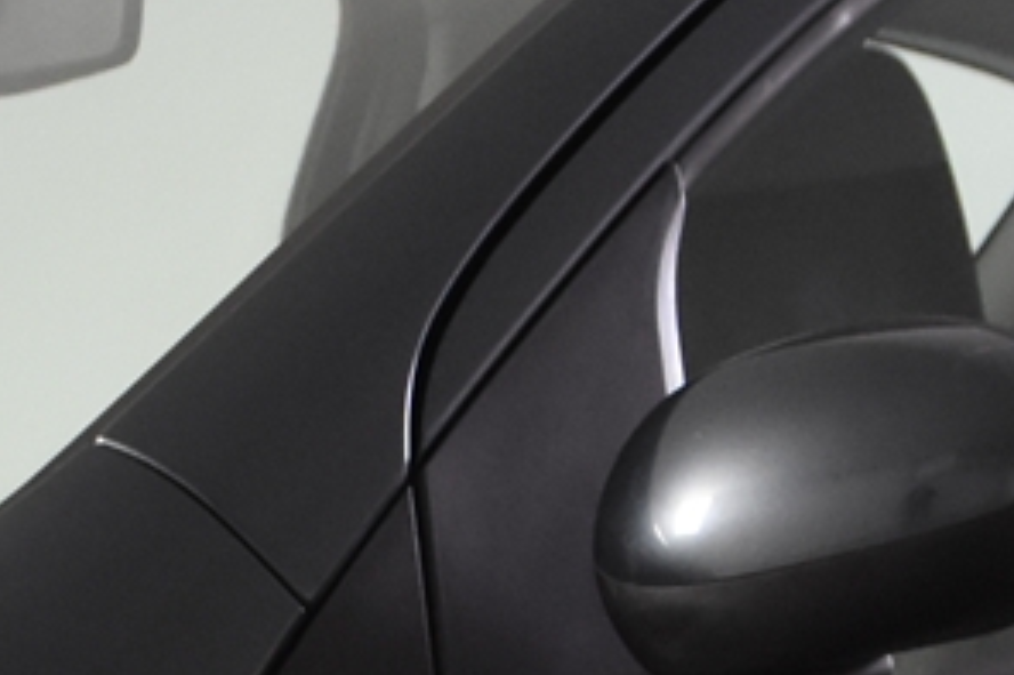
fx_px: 7122
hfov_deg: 8.1
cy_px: 1395
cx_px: 140
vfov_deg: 5.3
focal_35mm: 253
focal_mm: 26
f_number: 4.5
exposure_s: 1/80
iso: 1600
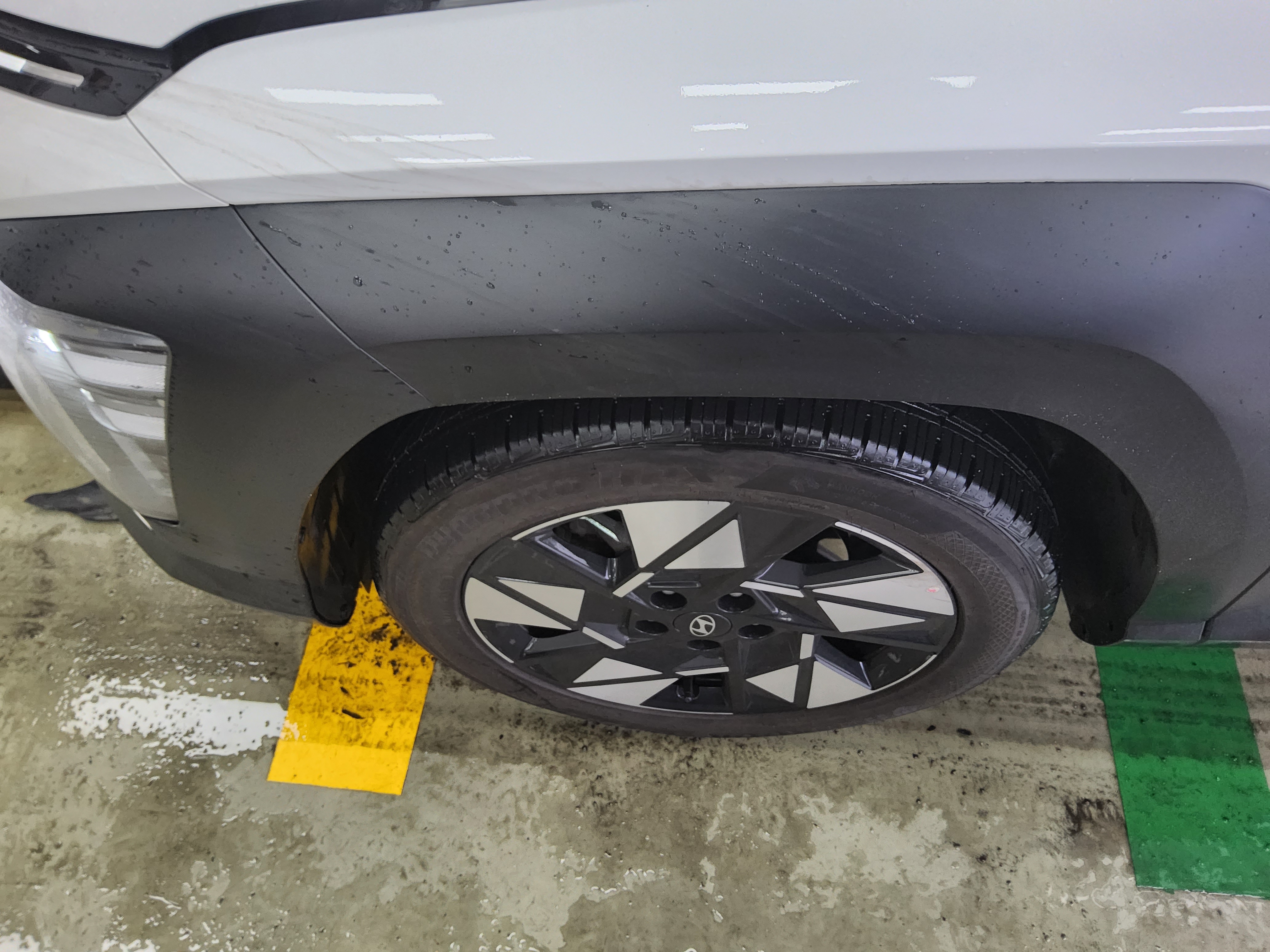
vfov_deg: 54.9
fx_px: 917
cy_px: 476
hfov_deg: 69.4
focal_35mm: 25
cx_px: 635
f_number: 2
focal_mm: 3.08
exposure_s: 1/120
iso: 125
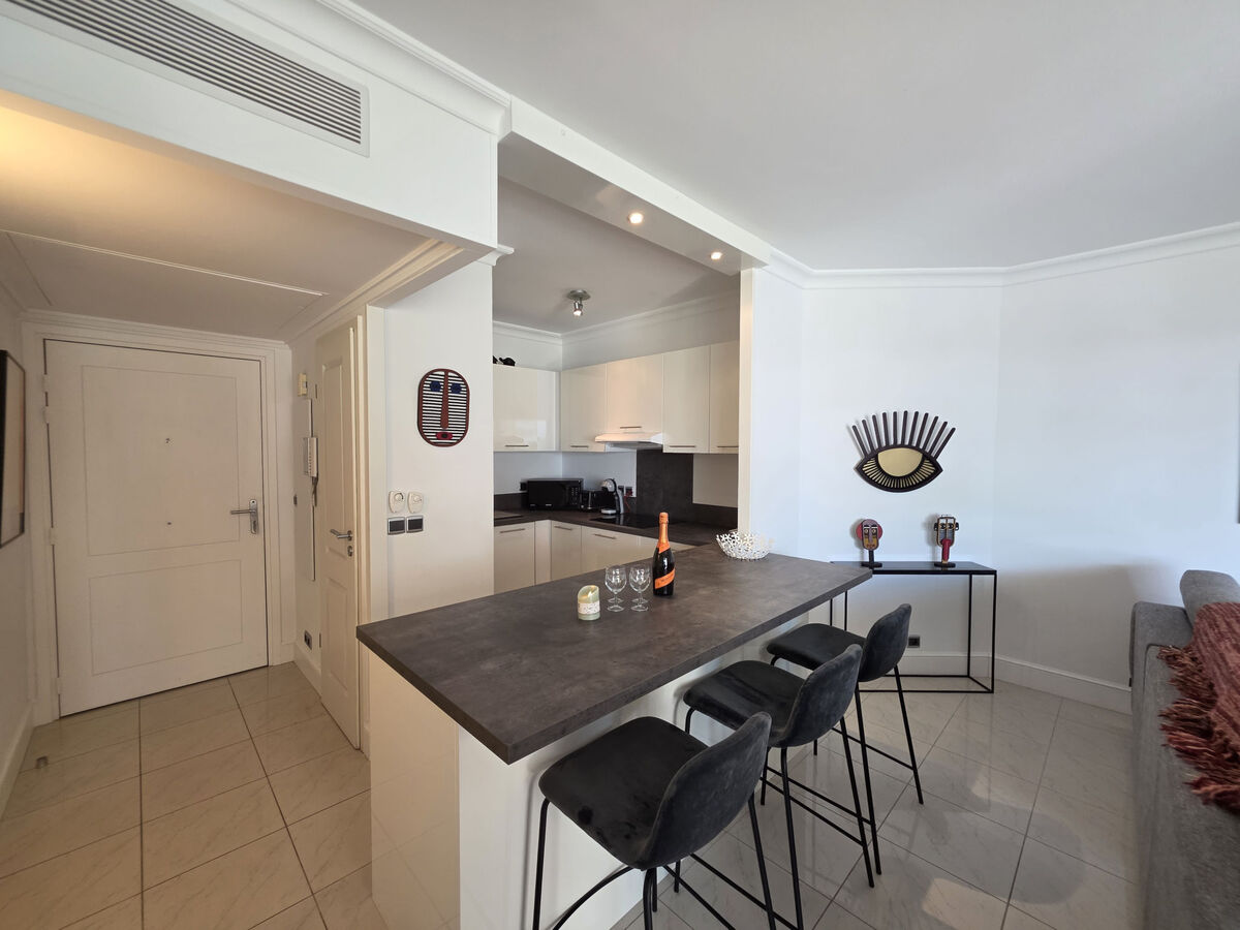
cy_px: 465
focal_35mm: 13
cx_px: 620
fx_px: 466
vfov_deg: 89.9
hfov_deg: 106.2
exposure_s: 1/100
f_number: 1.9
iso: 160
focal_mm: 2.2
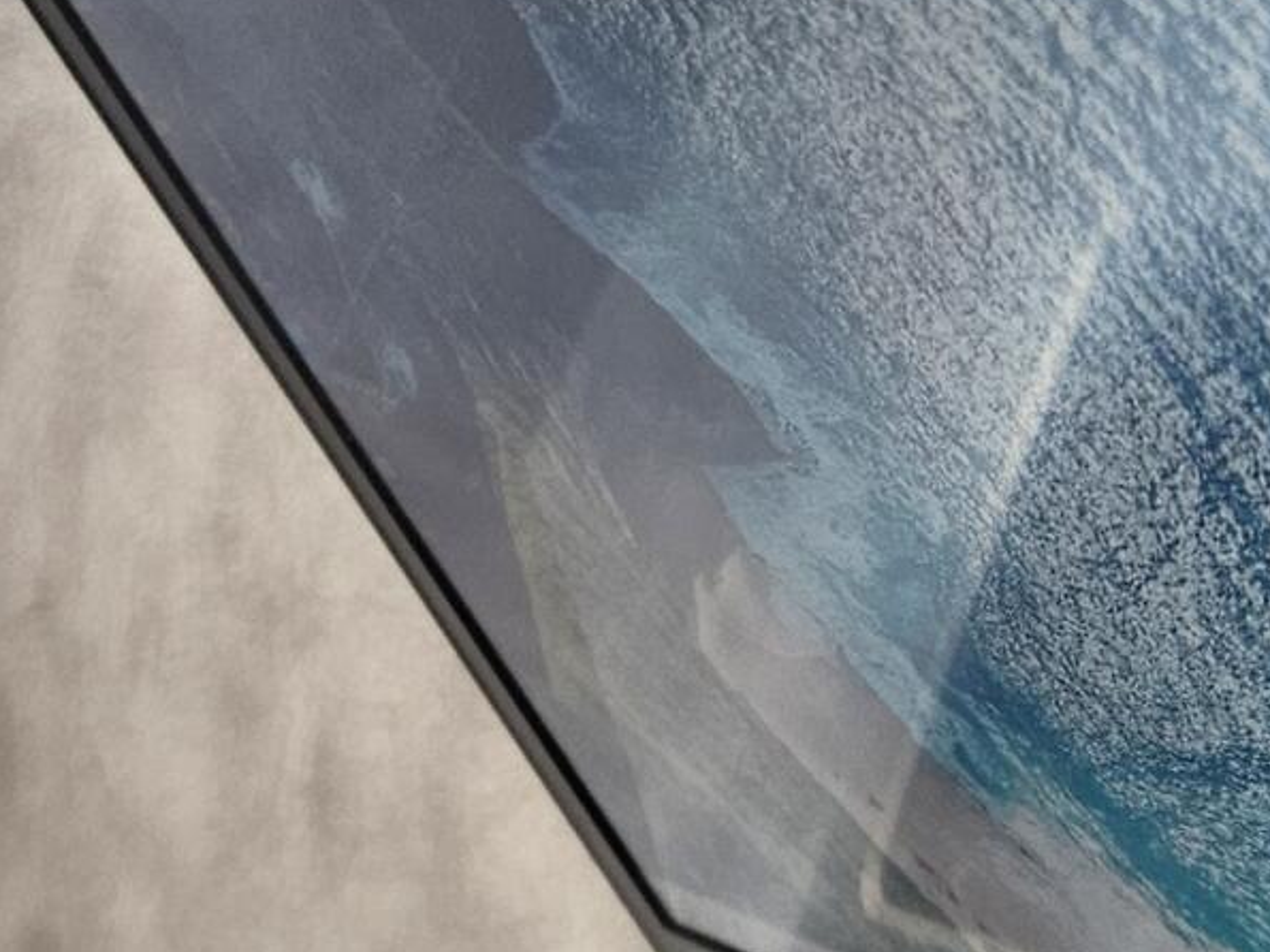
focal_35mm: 99
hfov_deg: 19.8
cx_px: 525
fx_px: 3631
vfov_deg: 14.9
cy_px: 687
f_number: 1.8
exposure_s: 1/100
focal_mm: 5.4
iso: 250
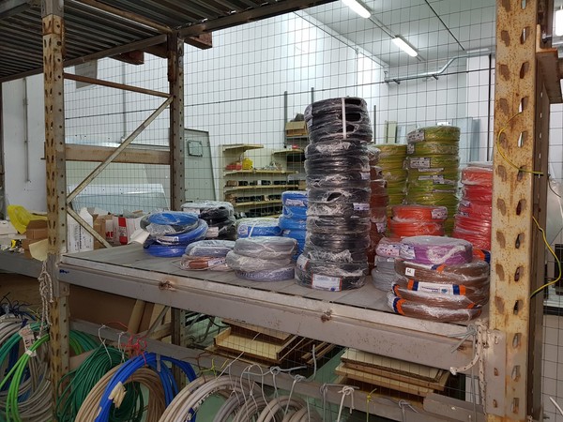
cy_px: 211
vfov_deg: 53.1
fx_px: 423
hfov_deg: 67.3
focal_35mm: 26
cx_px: 282
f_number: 1.7
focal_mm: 4.2
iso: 100
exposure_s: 1/25
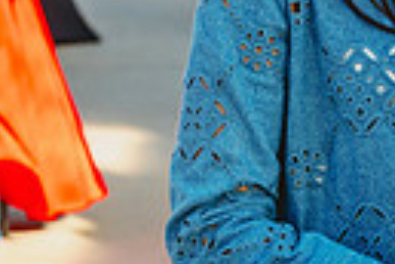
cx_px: 772
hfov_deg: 8.1
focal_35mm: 243
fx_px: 2666
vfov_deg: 5.6
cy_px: 7
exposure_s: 1/640
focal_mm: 52
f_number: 4
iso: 800
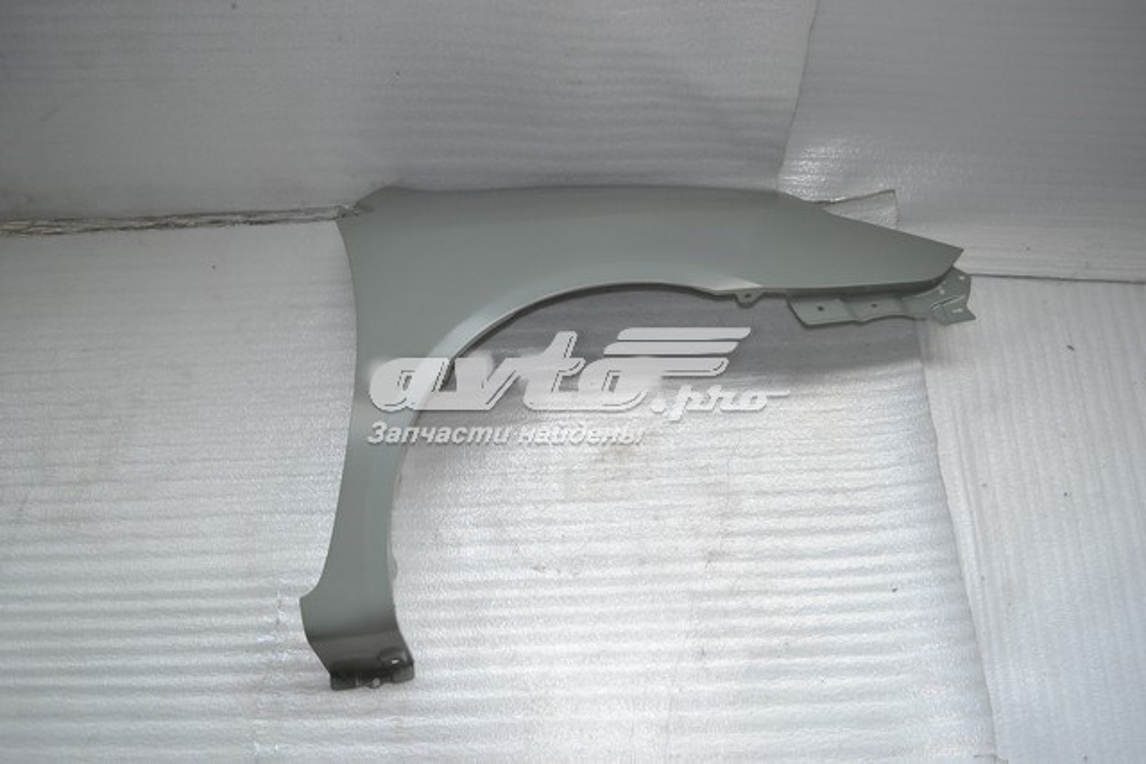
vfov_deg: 43.6
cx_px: 573
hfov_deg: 61.9
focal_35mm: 30
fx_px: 955
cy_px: 382
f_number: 4
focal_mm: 20
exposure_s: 1/125
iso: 400
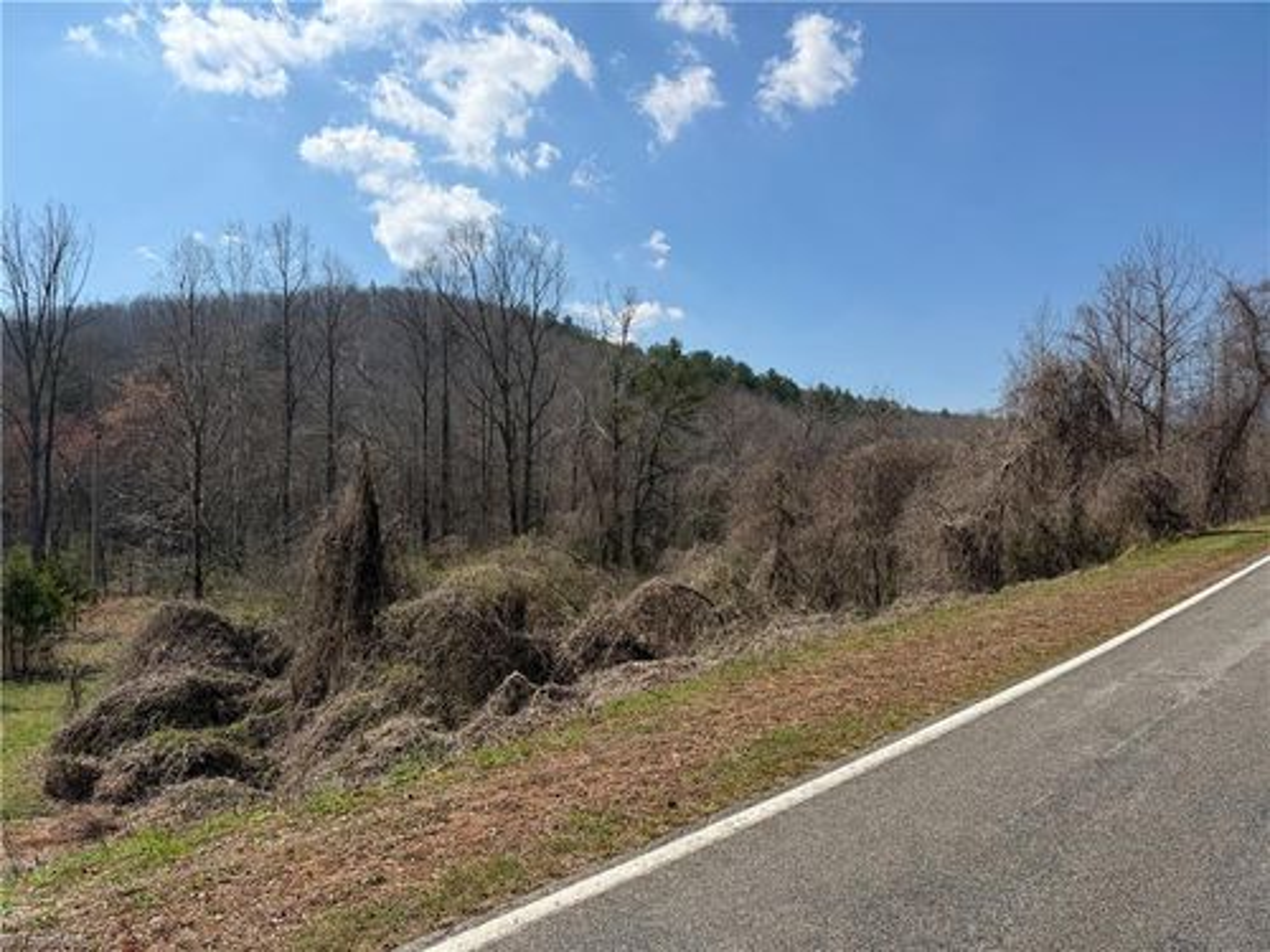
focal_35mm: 24
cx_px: 635
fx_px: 881
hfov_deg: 71.6
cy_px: 476
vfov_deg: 56.8
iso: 80
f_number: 1.78
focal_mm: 6.76
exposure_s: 1/5319
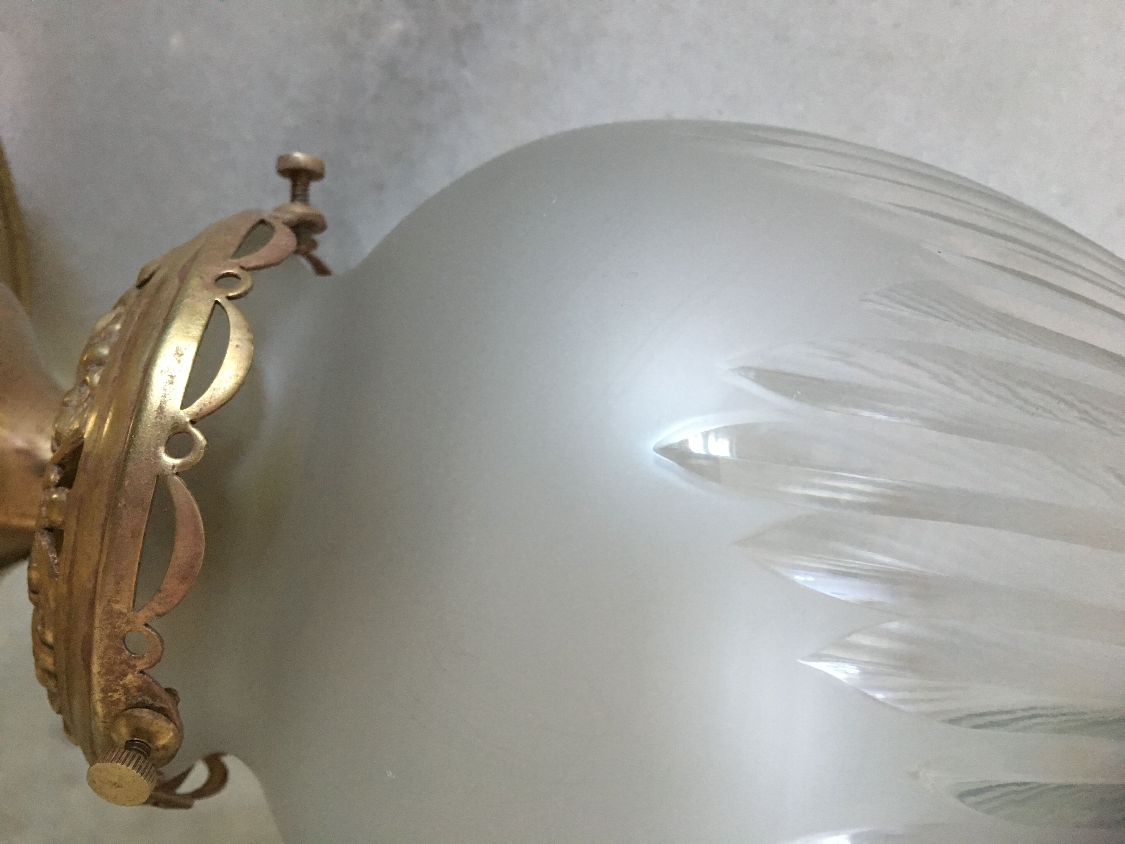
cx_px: 562
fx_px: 942
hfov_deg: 61.7
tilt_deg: -55.8
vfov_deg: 48.2
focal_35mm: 29
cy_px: 422
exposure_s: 1/33
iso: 250
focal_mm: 4.15
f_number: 2.2
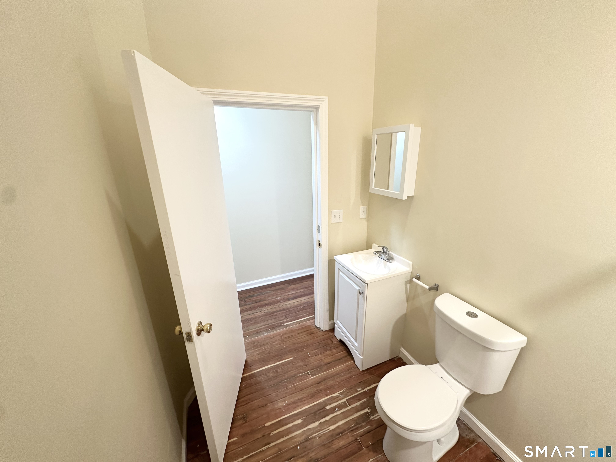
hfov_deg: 102.1
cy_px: 231
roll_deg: +1.1
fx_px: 249
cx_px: 308
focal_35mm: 14
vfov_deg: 85.7
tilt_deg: -18.2
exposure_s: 1/60
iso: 160
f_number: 2.2
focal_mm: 2.22
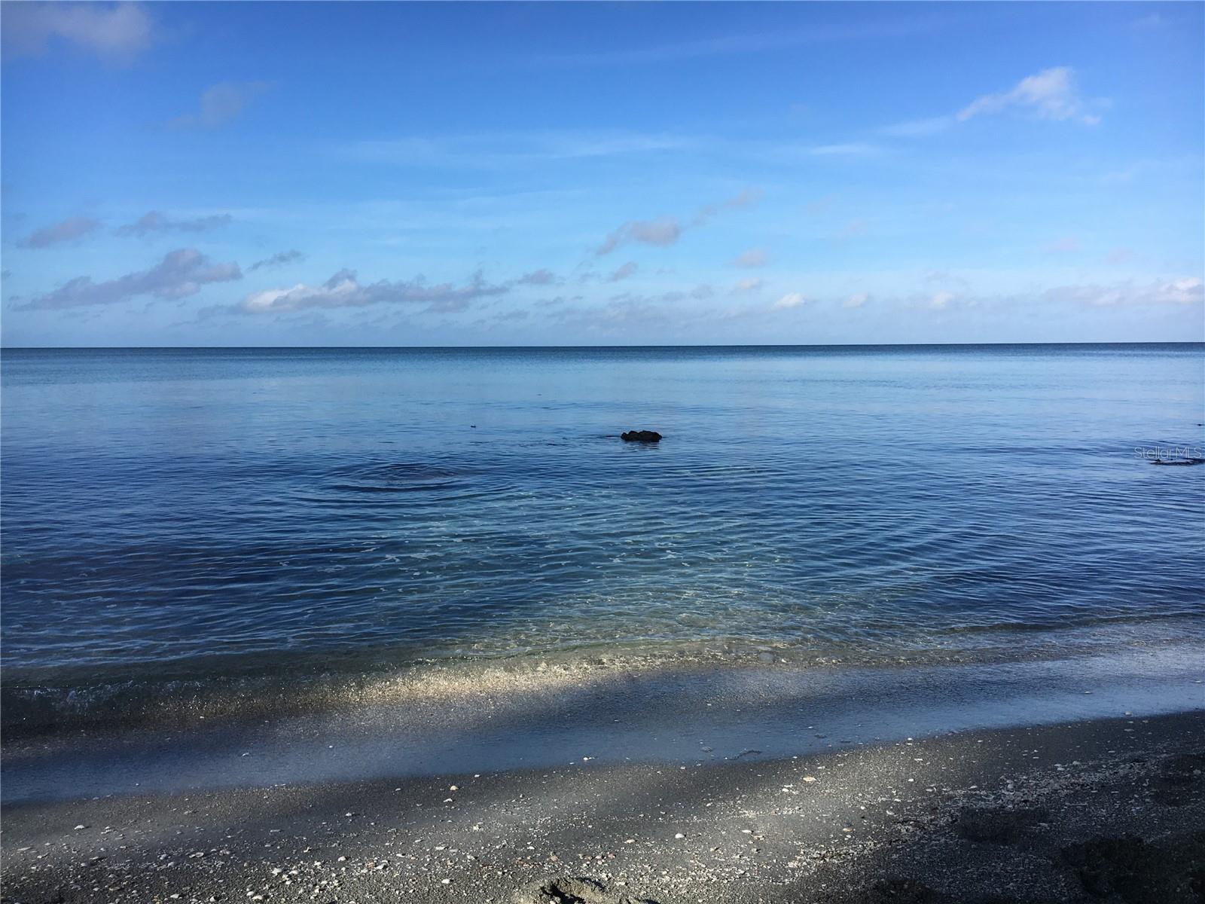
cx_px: 602
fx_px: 1010
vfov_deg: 48.2
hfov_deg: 61.7
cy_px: 452
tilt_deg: -5.4
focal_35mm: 29
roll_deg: +0.5
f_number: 2.2
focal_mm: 4.15
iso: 25
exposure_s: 1/2024
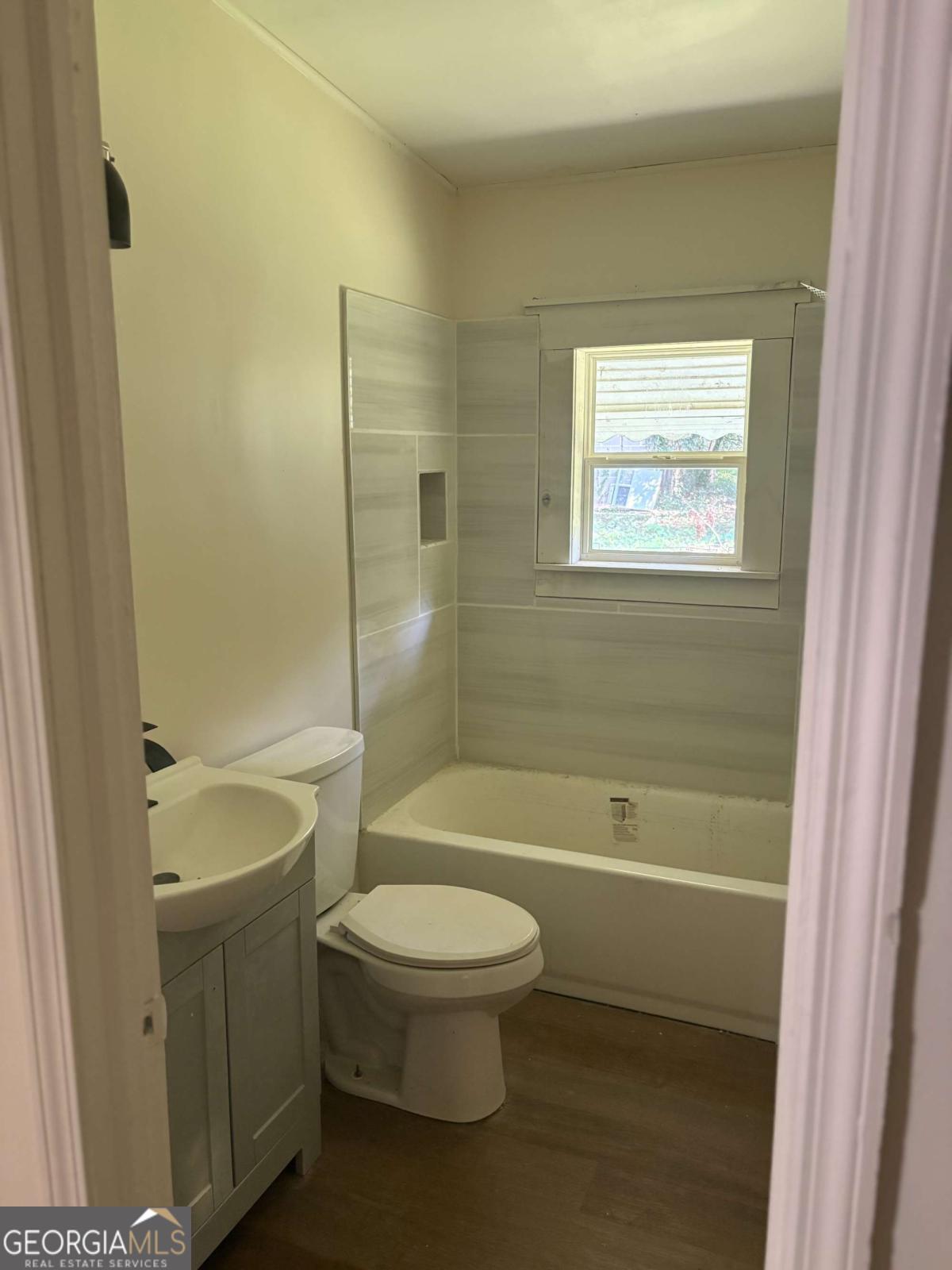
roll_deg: +0.2
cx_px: 476
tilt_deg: -10.9
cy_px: 635
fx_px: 953
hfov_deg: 53.1
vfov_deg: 67.3
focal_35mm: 26
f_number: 1.6
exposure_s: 1/60
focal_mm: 5.96
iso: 320
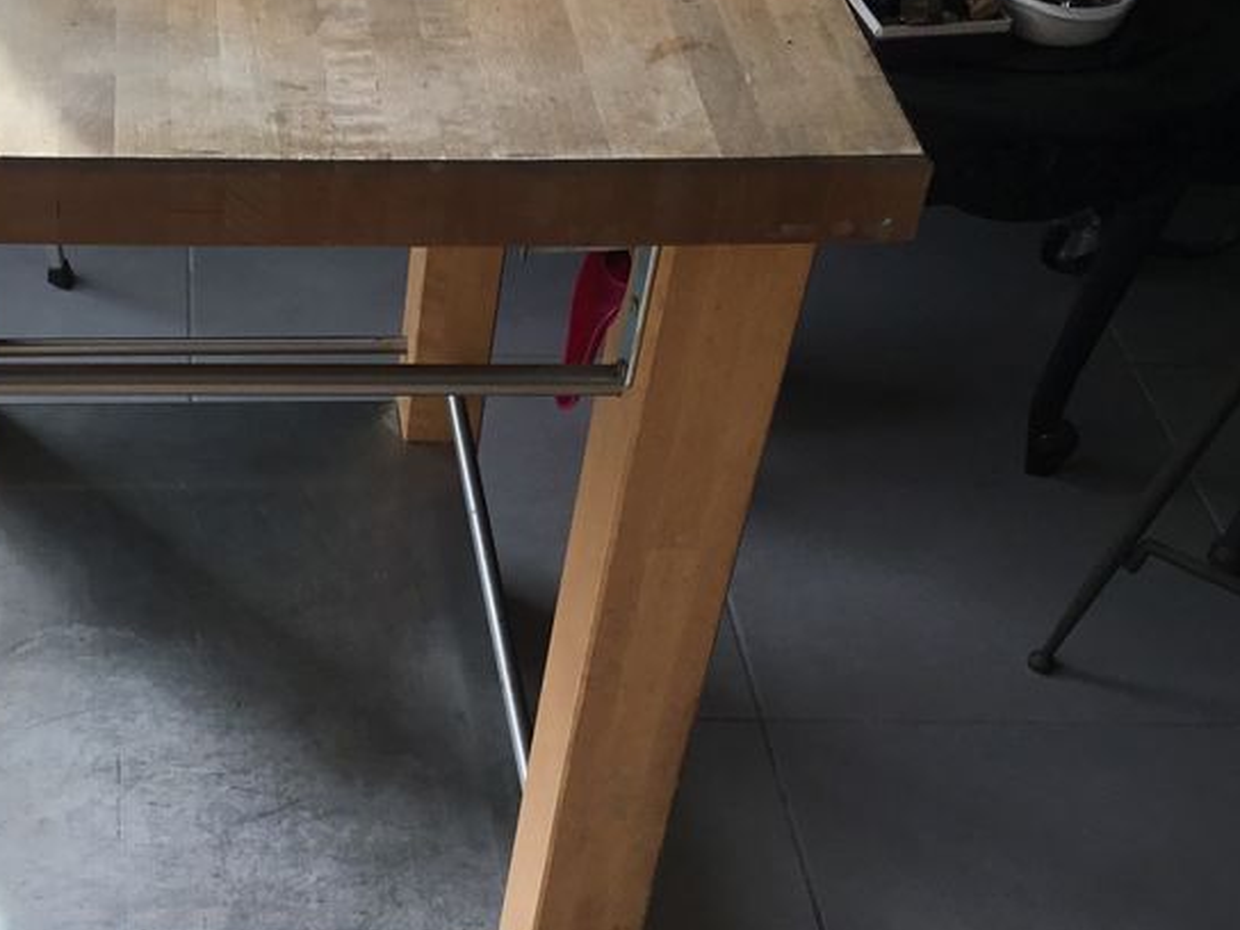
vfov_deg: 25.6
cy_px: 381
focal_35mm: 57
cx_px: 198
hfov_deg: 32.6
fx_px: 2042
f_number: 2.4
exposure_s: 1/497
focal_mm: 3.3
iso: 25
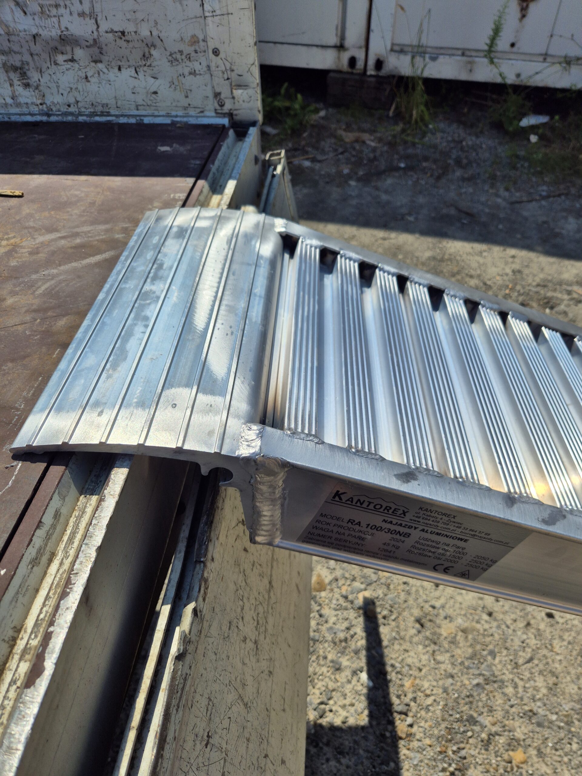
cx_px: 291
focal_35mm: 23
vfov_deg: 73.9
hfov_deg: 58.9
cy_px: 388
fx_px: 516
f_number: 1.8
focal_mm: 5.4
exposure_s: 1/8992
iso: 25
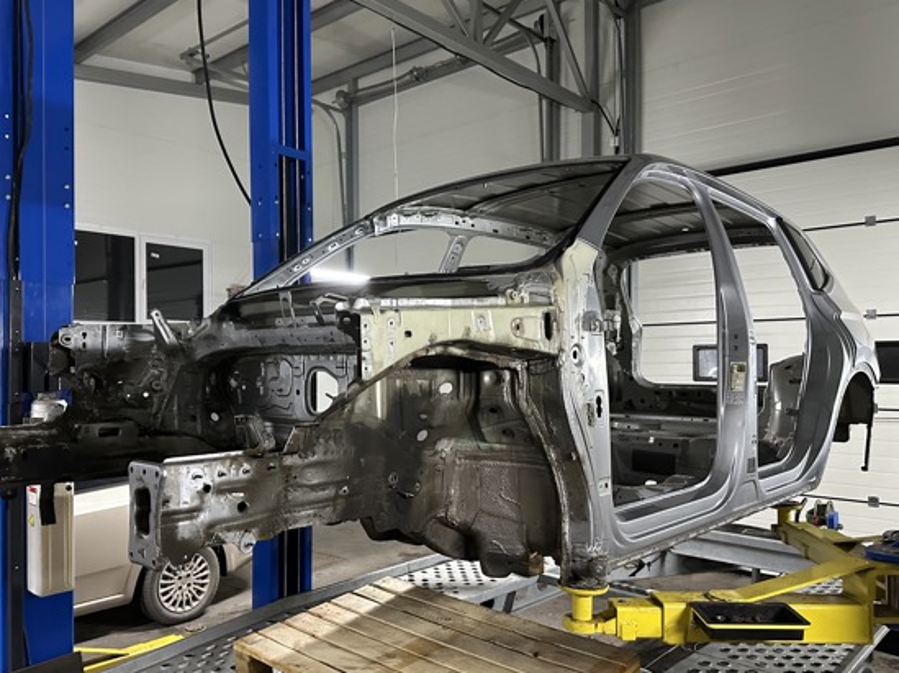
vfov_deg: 49.7
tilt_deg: -0.7
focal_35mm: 28
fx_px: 727
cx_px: 403
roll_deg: +0.1
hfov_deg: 63.3
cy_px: 350
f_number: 1.78
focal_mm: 6.86
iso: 800
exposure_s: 1/60
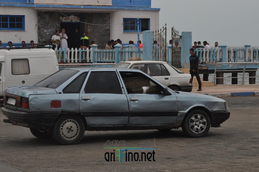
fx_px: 862
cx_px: 130
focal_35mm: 120
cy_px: 86
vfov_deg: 11.4
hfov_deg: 17.1
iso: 200
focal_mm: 80
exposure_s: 1/640
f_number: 6.3
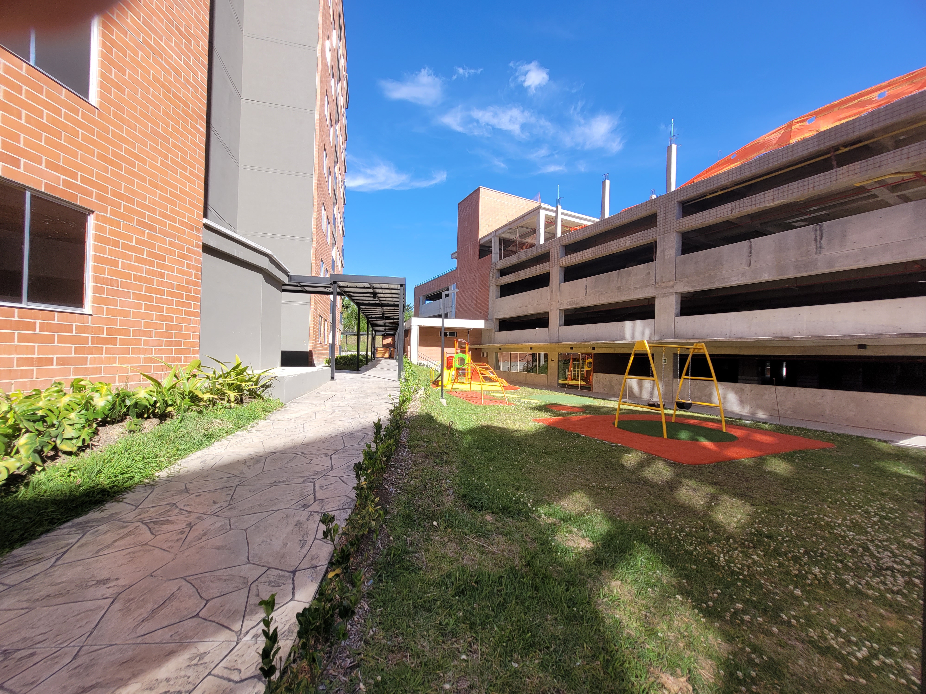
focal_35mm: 13
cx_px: 463
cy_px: 347
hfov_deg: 106.2
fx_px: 348
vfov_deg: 89.9
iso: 40
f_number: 2.2
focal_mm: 1.74
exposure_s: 1/732
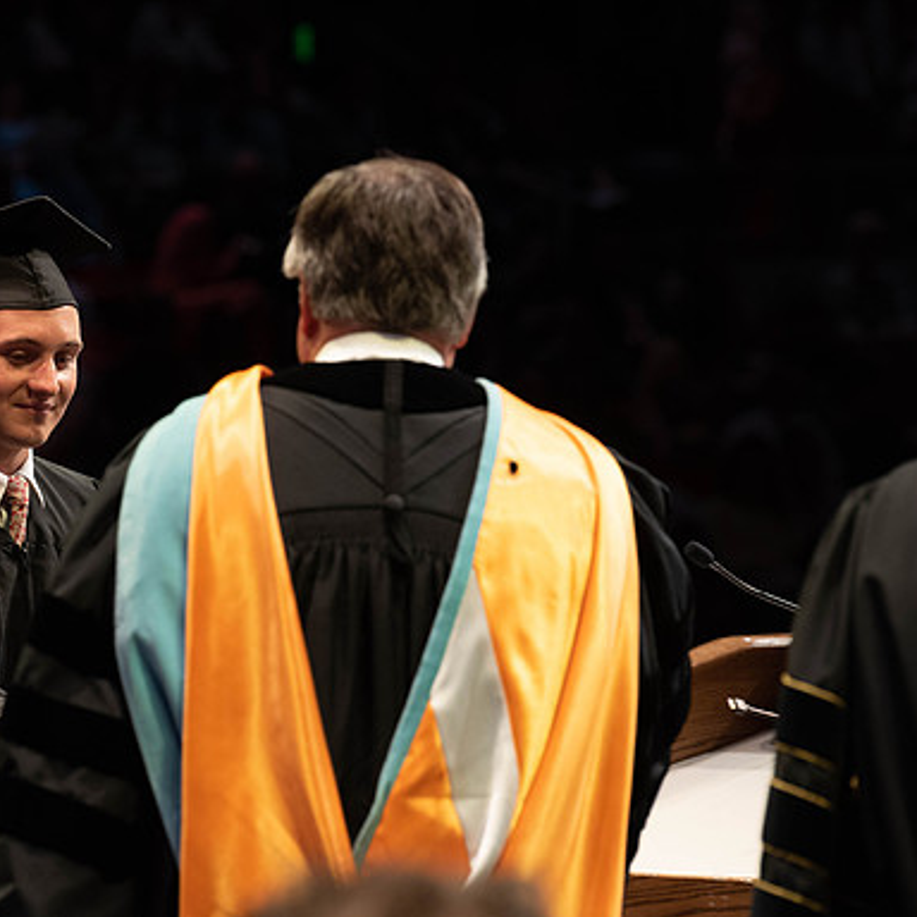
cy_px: 424
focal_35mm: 225
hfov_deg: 7.8
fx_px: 6743
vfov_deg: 7.8
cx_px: 183
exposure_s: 1/320
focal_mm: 160
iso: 1600
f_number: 4.5
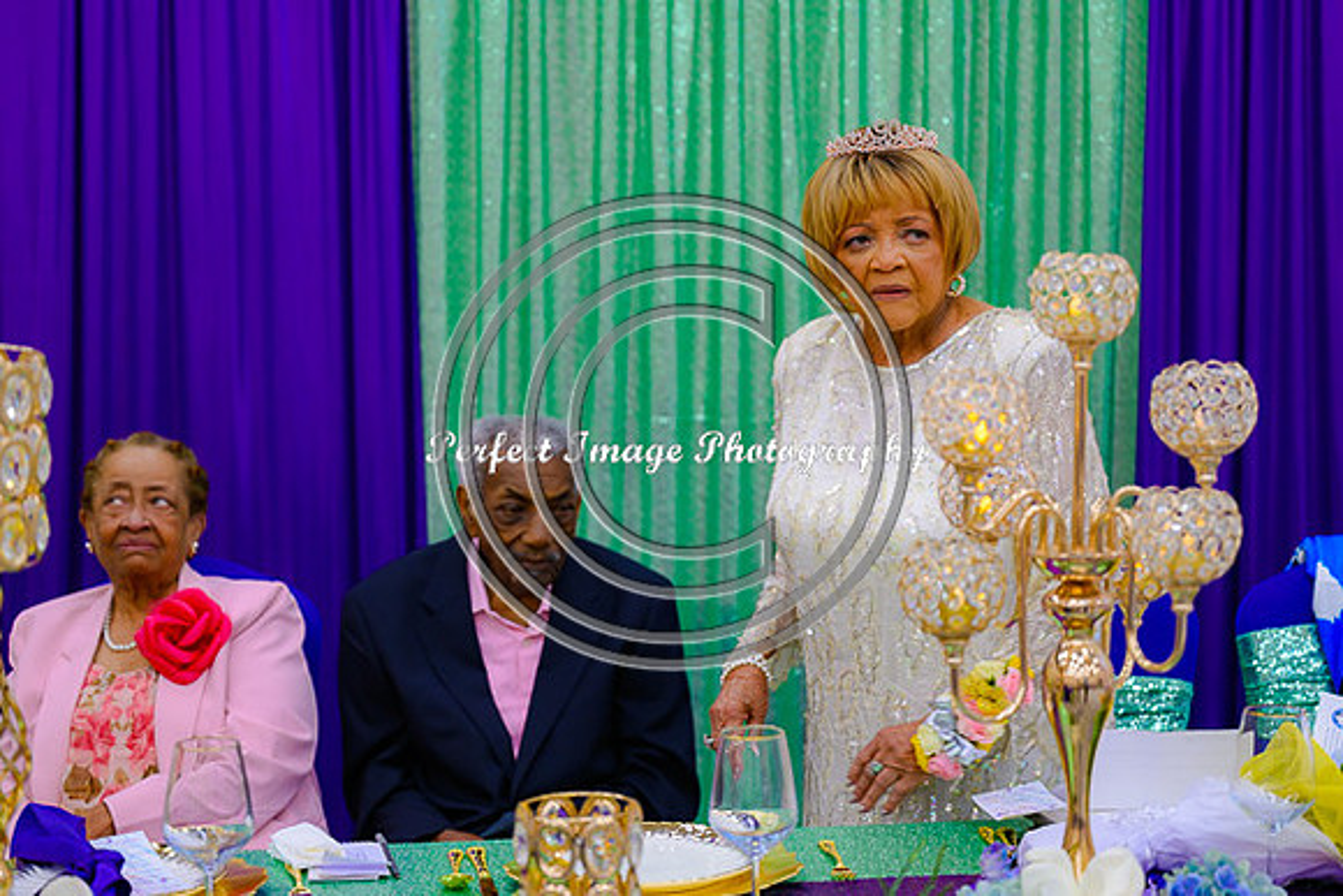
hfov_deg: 28.8
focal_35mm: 70
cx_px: 672
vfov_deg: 19.5
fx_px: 2612
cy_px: 448
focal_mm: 70
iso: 500
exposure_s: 1/100
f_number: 2.8
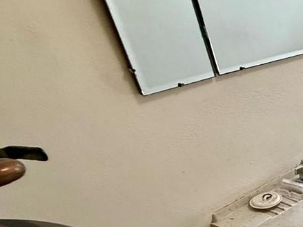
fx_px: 446
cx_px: 540
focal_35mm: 51
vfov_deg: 27.6
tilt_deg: -32.0
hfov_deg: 22.4
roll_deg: -7.1
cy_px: 202
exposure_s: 1/120
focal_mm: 2.22
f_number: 2.2
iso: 80
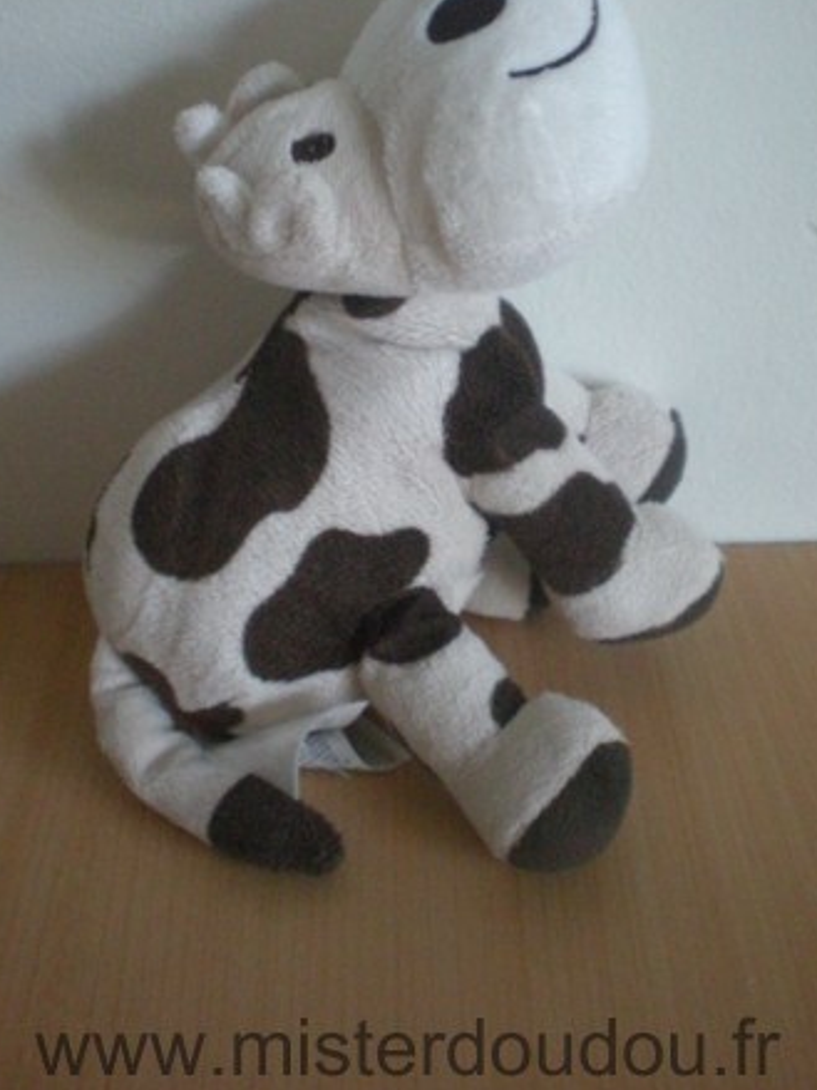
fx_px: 1417
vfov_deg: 41.9
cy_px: 452
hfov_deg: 32.2
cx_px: 405
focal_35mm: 45
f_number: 3.1
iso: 672
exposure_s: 1/8
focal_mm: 6.3
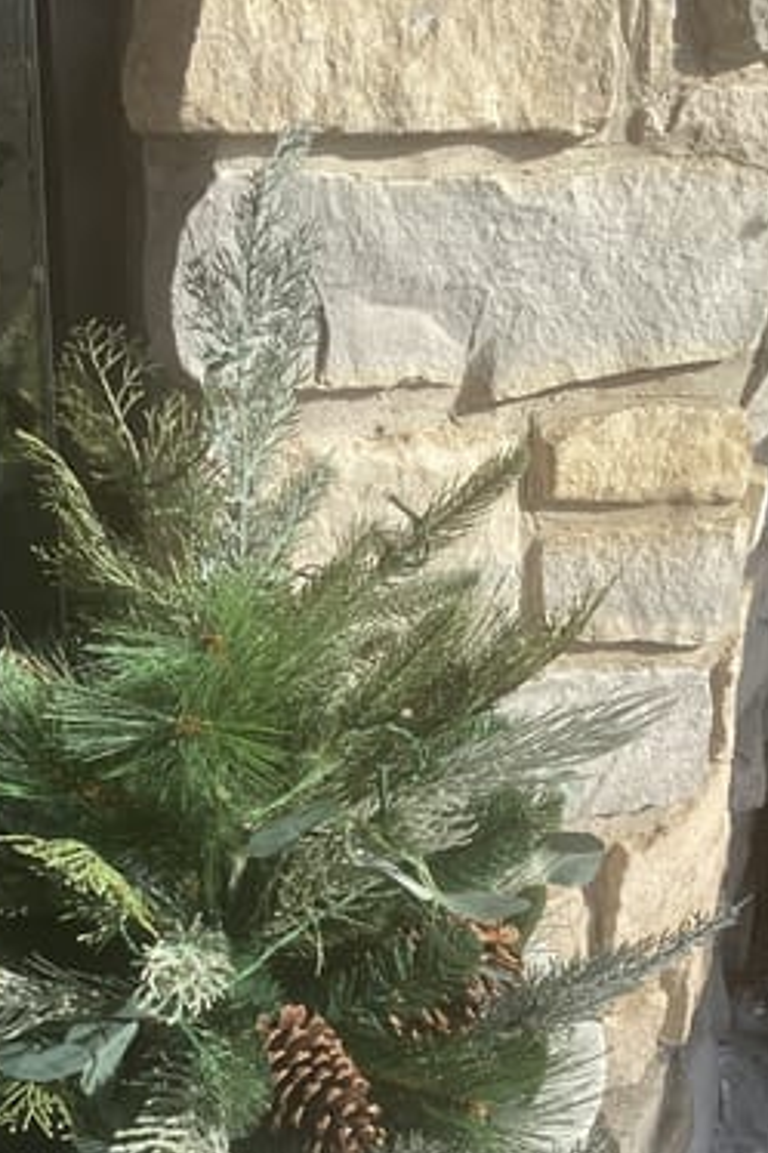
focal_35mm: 46
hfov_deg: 28.9
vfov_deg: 41.9
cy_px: 815
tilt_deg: -23.5
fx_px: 1473
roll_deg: +1.3
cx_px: 225
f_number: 2.4
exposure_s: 1/815
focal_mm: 3.3
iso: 25
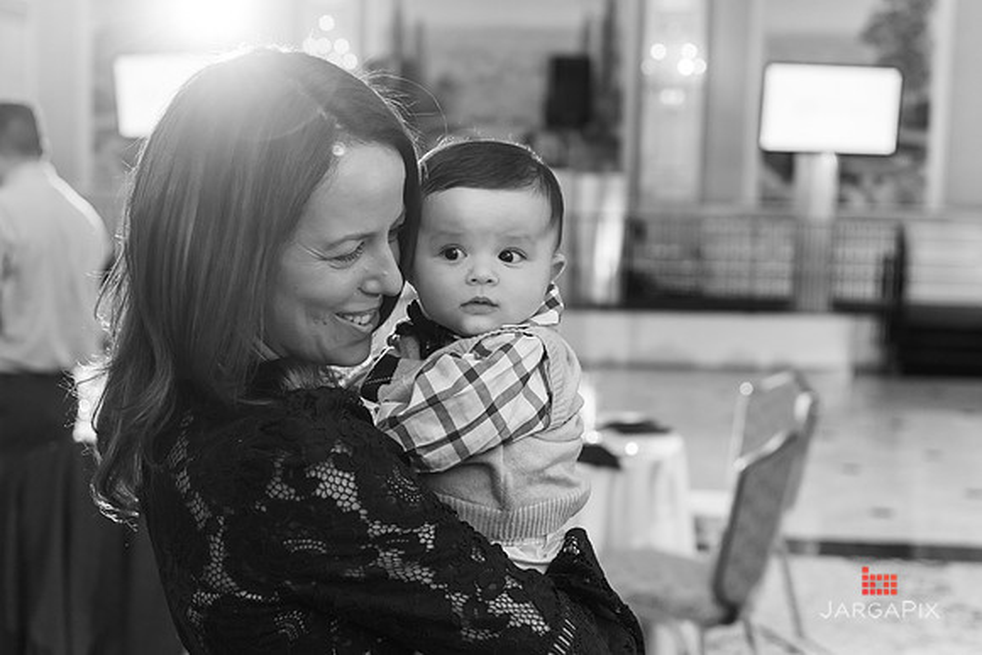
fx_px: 1501
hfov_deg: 36.2
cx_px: 491
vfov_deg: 24.6
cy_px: 328
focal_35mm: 55
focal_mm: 55
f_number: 3.2
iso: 1600
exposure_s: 1/125
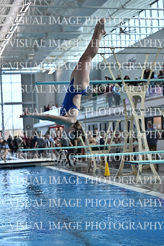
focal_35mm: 70
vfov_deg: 28.8
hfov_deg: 19.5
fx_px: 478
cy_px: 123
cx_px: 82
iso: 640
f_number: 2.8
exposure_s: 1/1600
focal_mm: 70
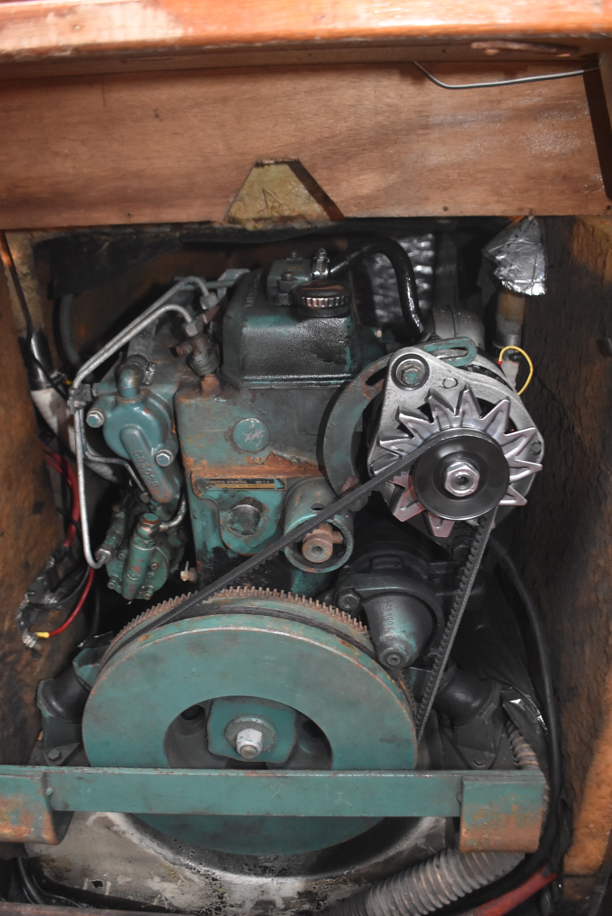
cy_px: 458
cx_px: 306
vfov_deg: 67.3
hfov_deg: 48.0
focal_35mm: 27
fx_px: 687
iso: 2500
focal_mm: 18
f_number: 3.5
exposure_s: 1/60
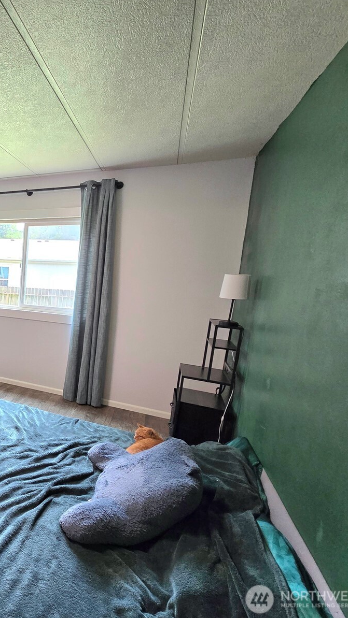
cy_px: 309
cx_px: -35
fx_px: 312
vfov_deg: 89.6
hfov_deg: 44.5
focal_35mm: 19
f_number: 2.2
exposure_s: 1/60.2
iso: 160
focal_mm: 2.2
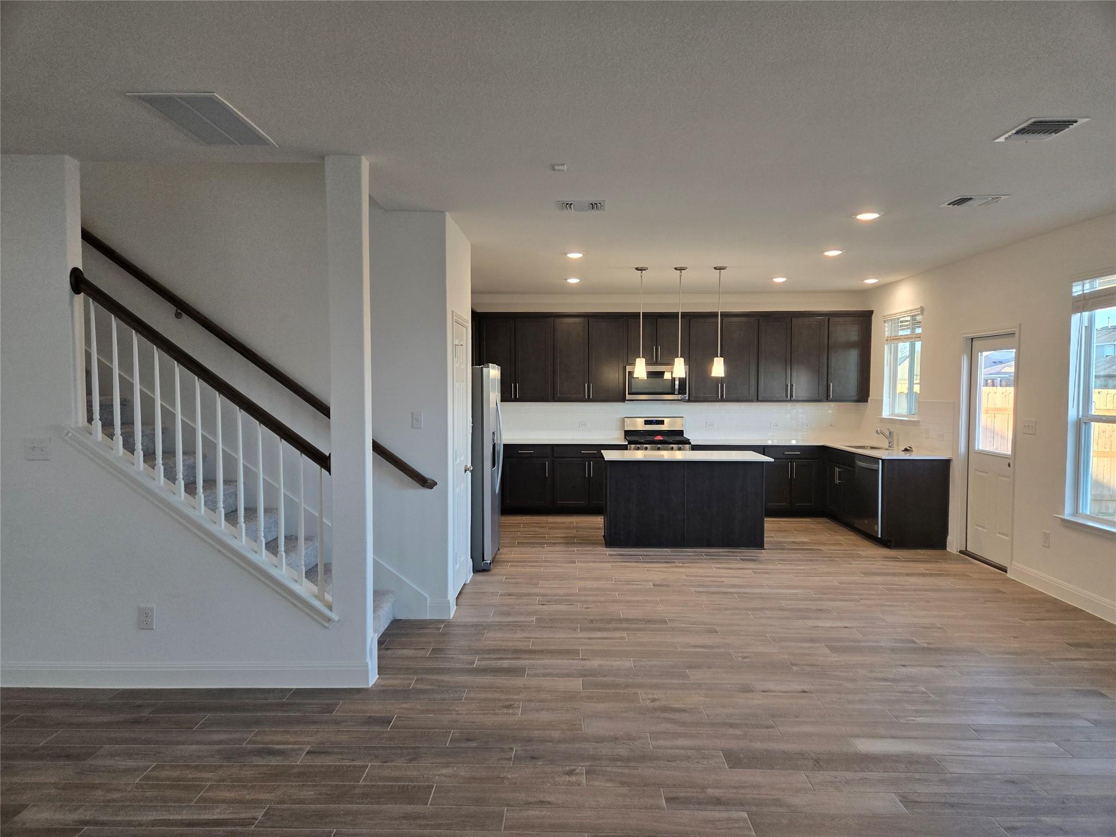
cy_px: 418
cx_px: 558
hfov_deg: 73.9
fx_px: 742
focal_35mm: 23
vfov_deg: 58.9
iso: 125
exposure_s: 1/120
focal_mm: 5.4
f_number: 1.8
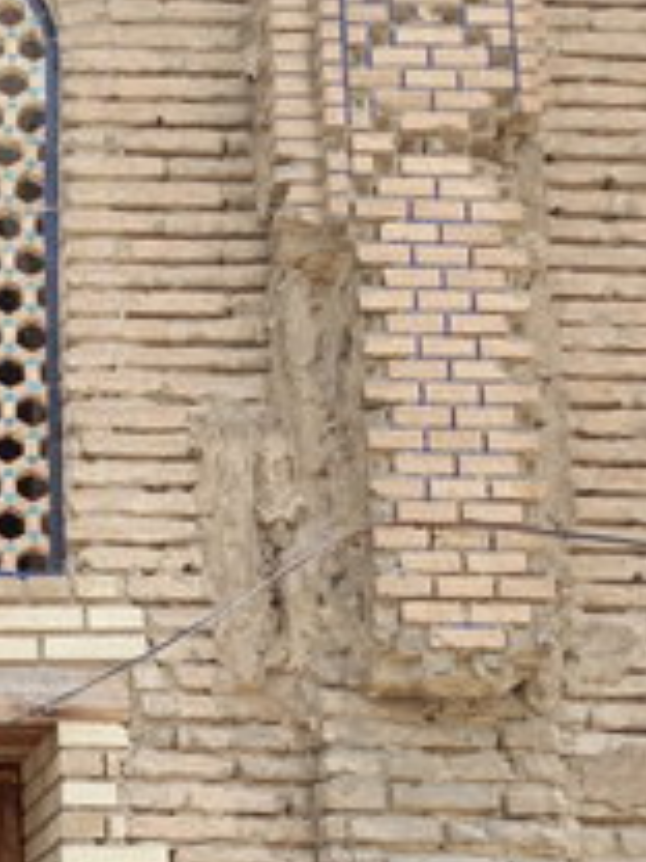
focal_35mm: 64
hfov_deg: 21.0
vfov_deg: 29.7
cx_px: -174
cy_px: 661
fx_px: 1592
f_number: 2
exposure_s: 1/295
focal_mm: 4.6
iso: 25
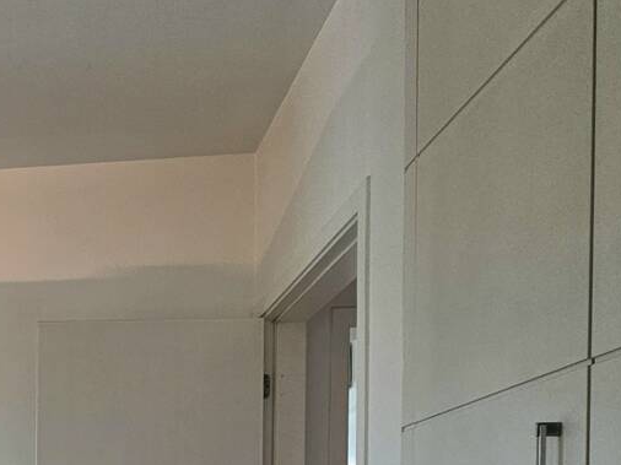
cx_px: -71
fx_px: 663
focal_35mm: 37
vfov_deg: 31.2
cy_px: 583
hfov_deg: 40.1
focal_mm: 2.2
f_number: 2.2
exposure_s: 1/120
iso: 64
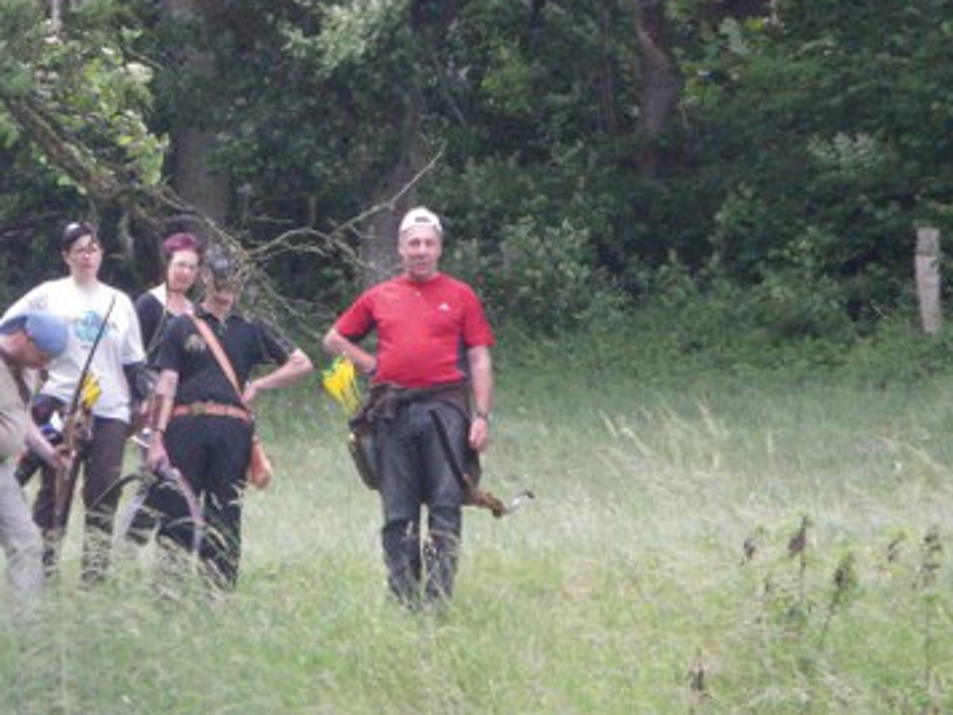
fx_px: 6938
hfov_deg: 7.8
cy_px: 303
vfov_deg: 5.9
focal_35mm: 252
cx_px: 163
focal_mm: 25
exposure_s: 1/250
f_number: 5.5
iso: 500
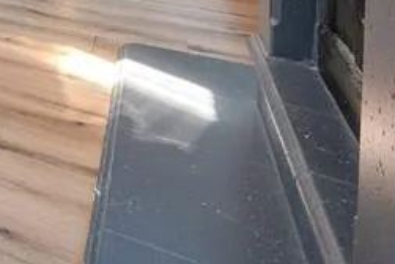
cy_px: -204
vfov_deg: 20.3
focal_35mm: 49
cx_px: -266
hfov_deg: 24.5
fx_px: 538
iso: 640
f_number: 9
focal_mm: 12
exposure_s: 1/13
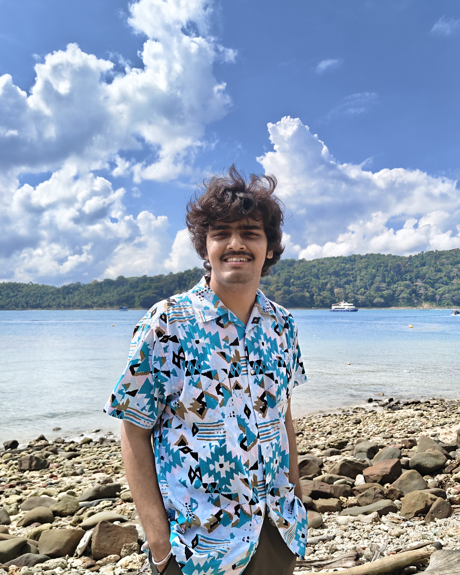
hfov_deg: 50.0
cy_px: 308
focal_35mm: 29
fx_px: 494
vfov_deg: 60.4
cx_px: 235
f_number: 1.8
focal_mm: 5.59
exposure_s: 1/570
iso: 80
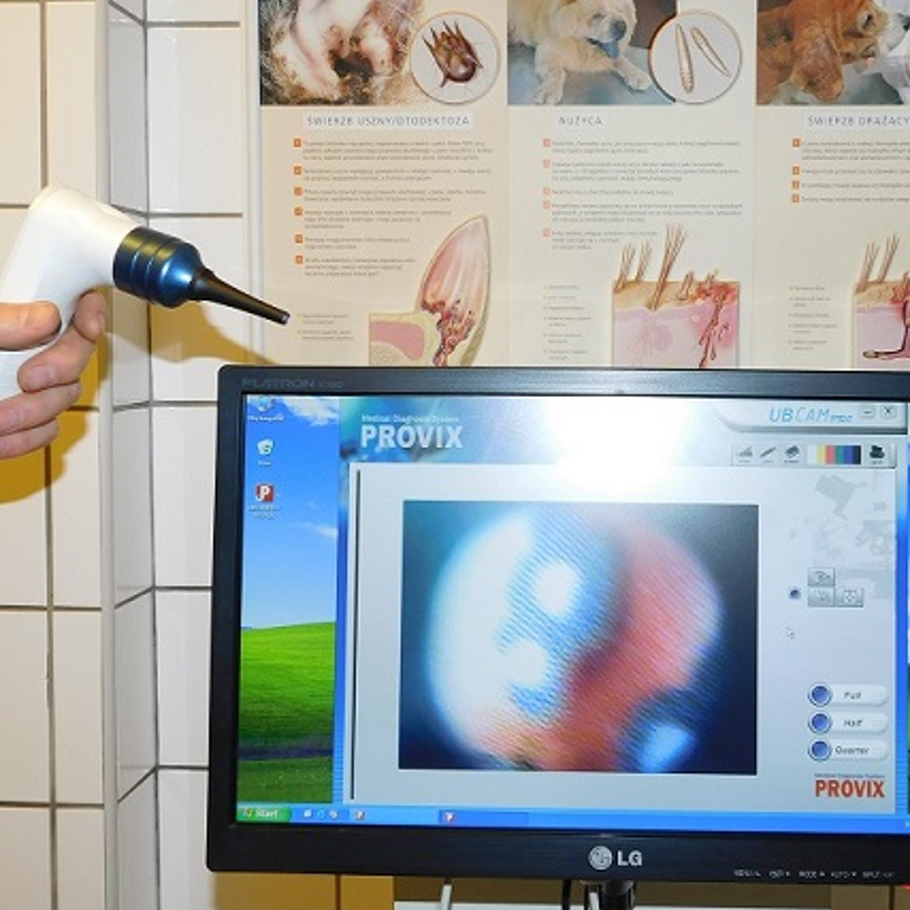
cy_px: 419
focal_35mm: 43
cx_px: 580
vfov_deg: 39.1
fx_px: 1279
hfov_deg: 38.9
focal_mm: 5.3
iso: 125
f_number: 3.2
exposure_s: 1/40
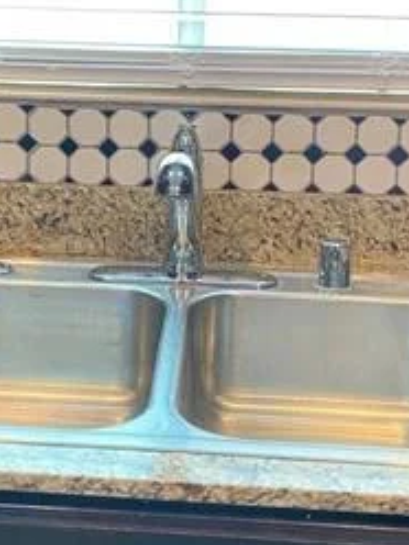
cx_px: 154
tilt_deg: -12.9
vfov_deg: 30.6
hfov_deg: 23.2
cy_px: 193
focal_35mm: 63
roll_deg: -0.3
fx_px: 992
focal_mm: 4.25
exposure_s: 1/60
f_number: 1.8
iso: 200
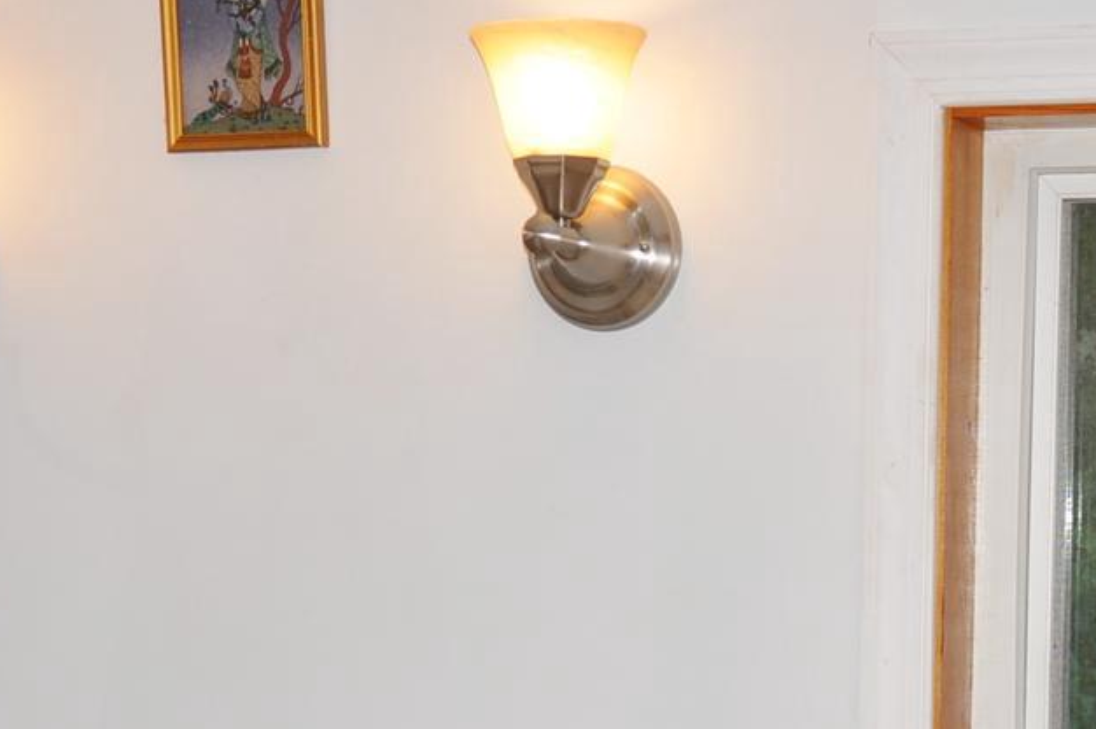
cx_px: 905
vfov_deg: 10.8
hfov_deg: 16.6
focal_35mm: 123
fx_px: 3730
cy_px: 1072
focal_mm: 25
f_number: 5.6
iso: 200
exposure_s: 1/60
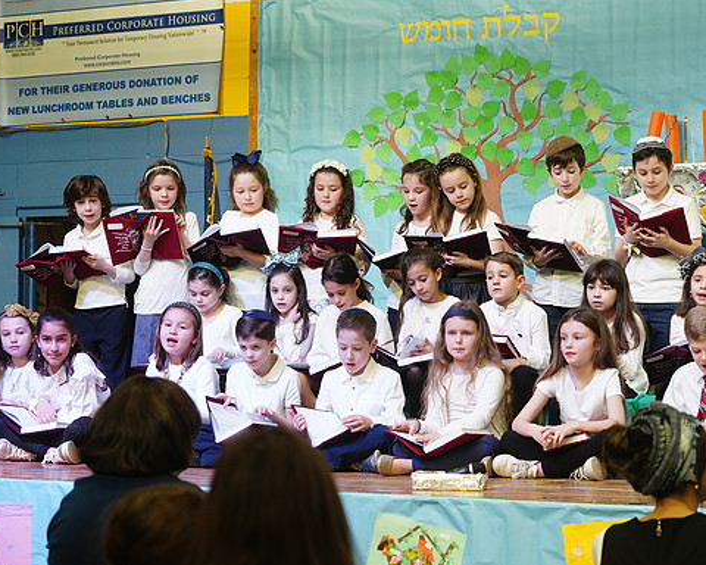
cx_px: 382
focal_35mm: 93
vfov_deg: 16.5
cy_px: 283
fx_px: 1943
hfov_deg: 20.6
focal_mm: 82
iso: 2500
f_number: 5
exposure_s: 1/125
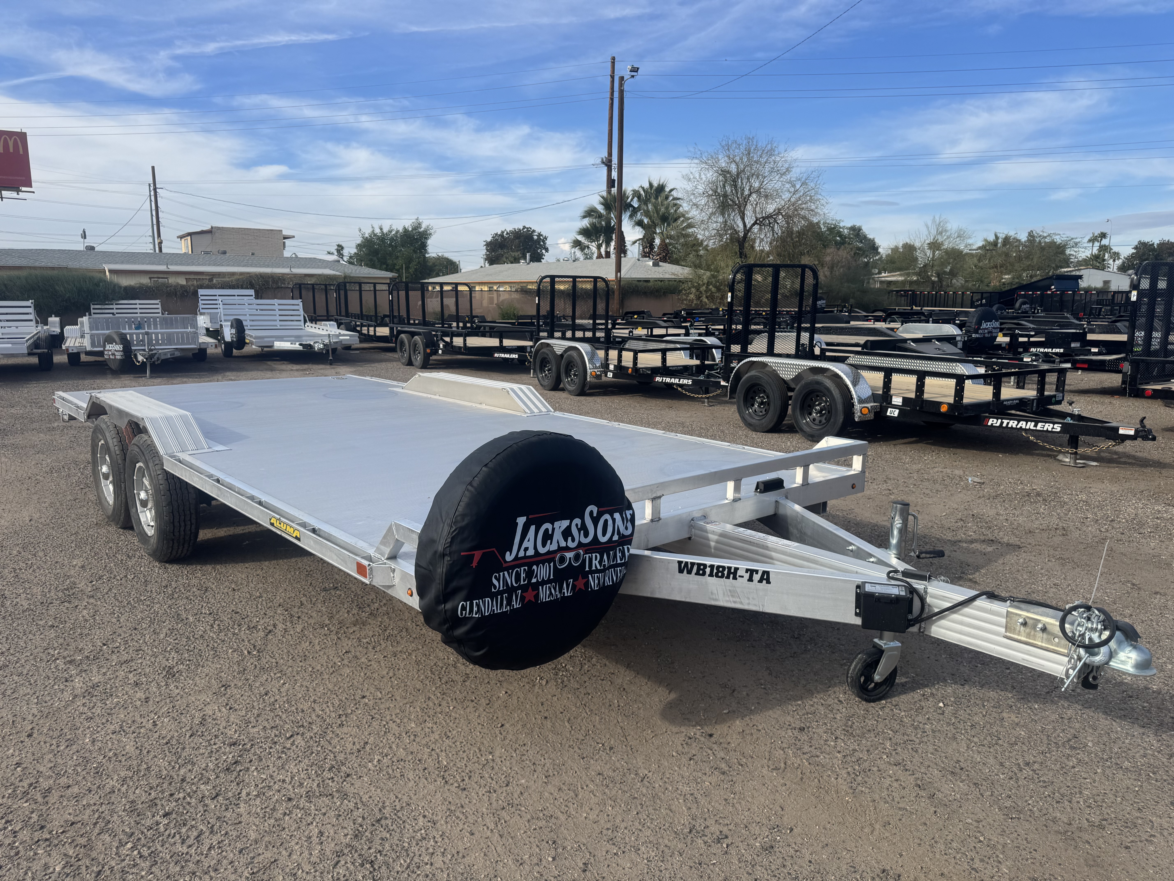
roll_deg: -0.9
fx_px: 814
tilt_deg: -11.3
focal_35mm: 24
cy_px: 440
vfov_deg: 56.8
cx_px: 587
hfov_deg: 71.6
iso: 80
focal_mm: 6.76
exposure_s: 1/3413
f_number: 1.78
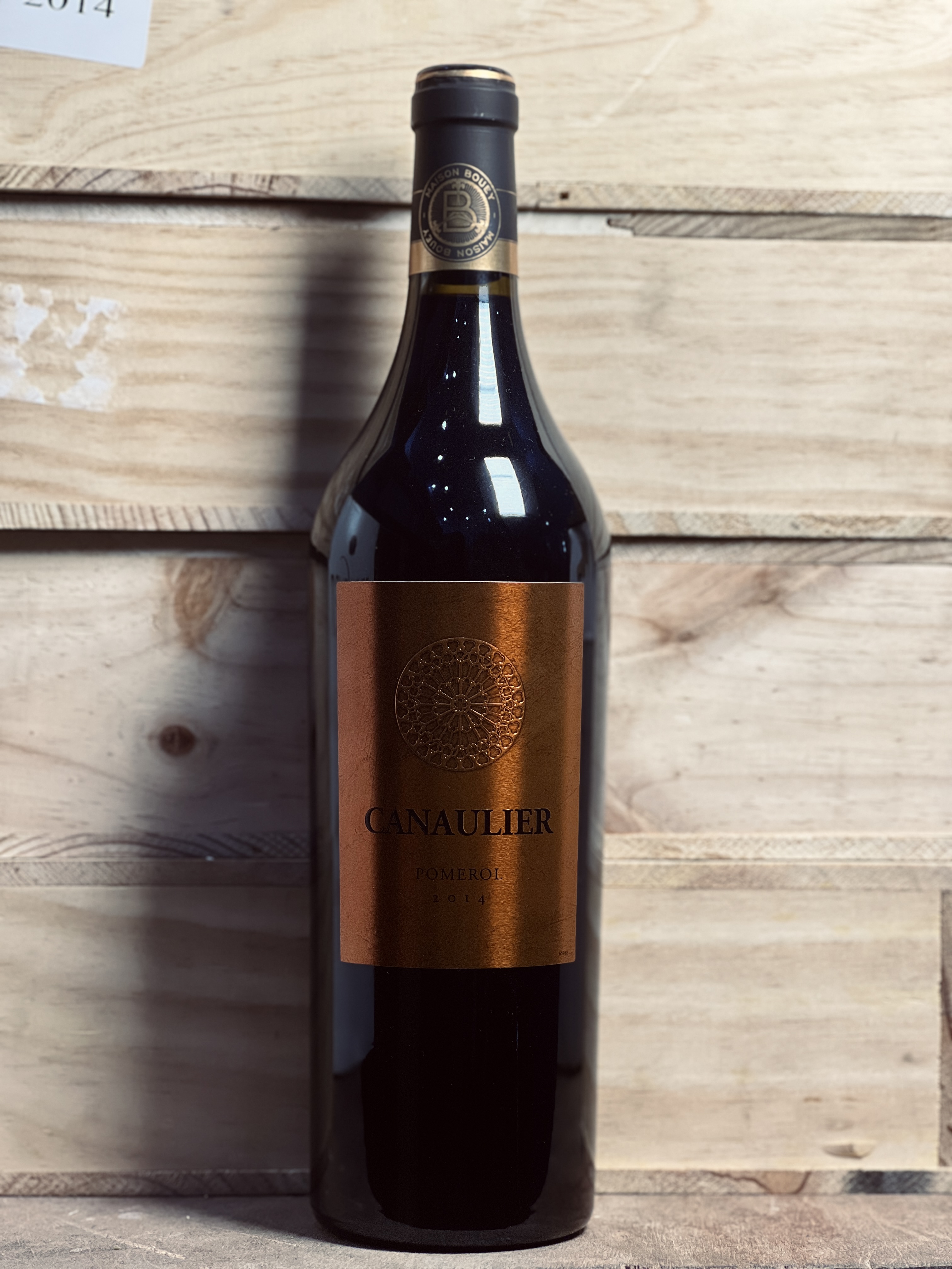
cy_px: 634
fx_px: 2824
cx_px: 476
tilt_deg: -0.6
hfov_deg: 19.1
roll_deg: -0.9
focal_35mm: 77
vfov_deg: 25.3
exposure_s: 1/100
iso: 80
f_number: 2.8
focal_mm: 9
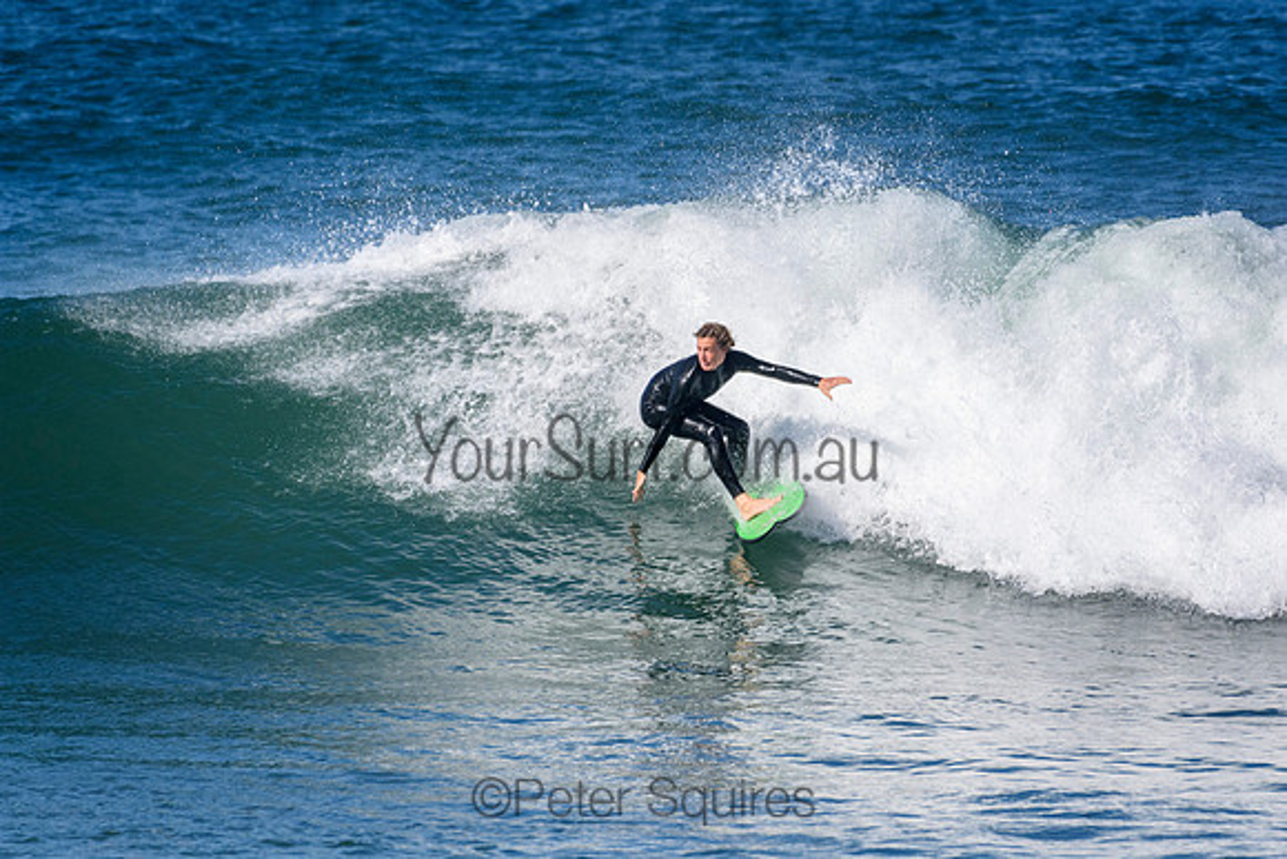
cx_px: 644
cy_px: 430
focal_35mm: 750
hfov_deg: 2.7
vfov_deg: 1.8
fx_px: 26821
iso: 500
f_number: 5.6
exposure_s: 1/4000
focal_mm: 500
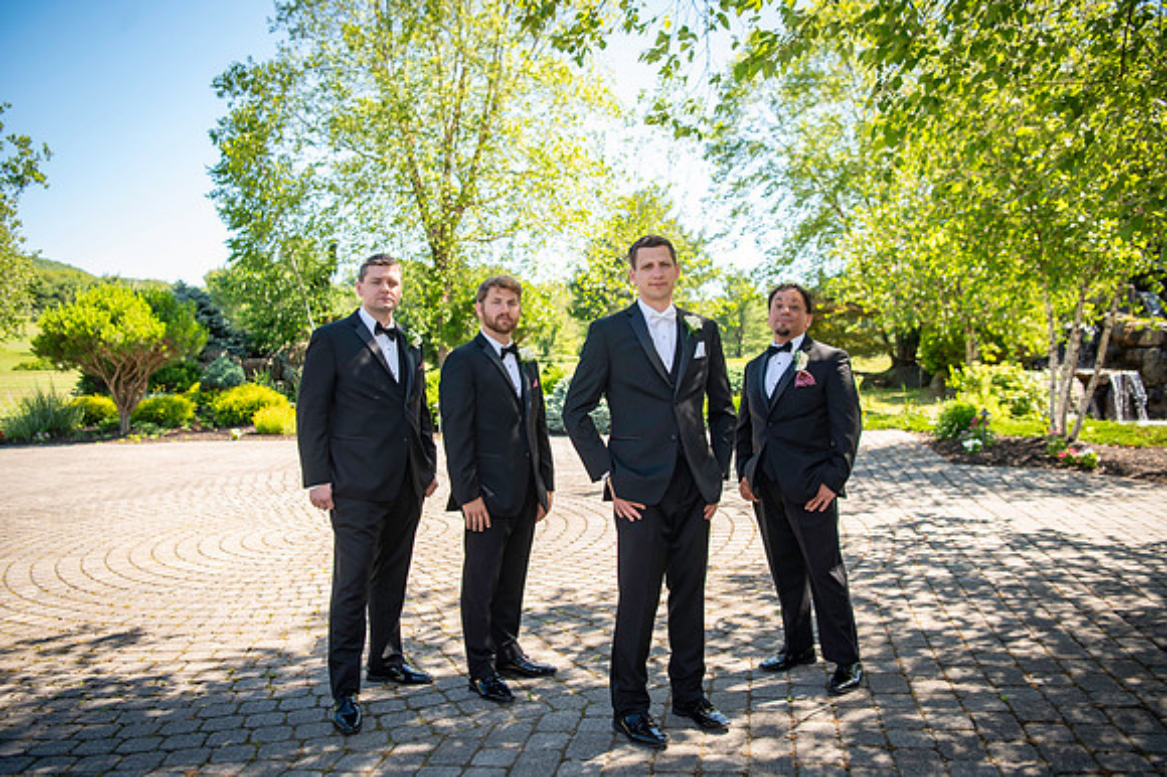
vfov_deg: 42.3
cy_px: 388
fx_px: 1004
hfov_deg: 60.3
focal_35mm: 31
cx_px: 584
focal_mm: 31
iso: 250
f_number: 3.2
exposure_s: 1/800
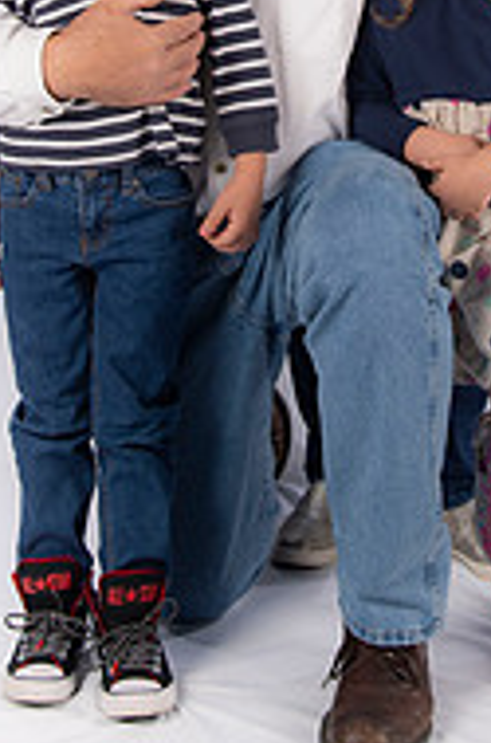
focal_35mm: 105
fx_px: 2160
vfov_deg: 18.9
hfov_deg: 12.9
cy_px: -8
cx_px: 344
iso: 100
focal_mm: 44
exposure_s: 1/200
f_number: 5.6
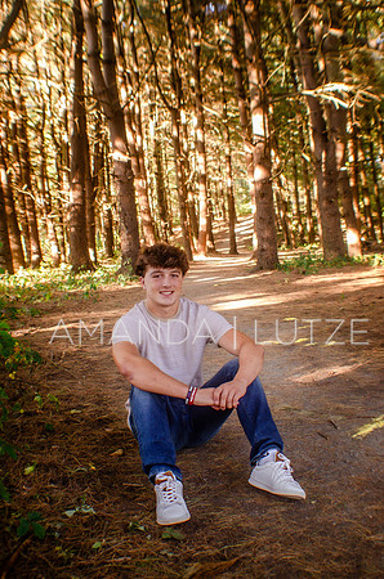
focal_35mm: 52
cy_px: 290
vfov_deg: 37.9
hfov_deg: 25.6
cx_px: 192
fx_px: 844
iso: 720
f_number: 4
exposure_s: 1/60
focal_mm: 35
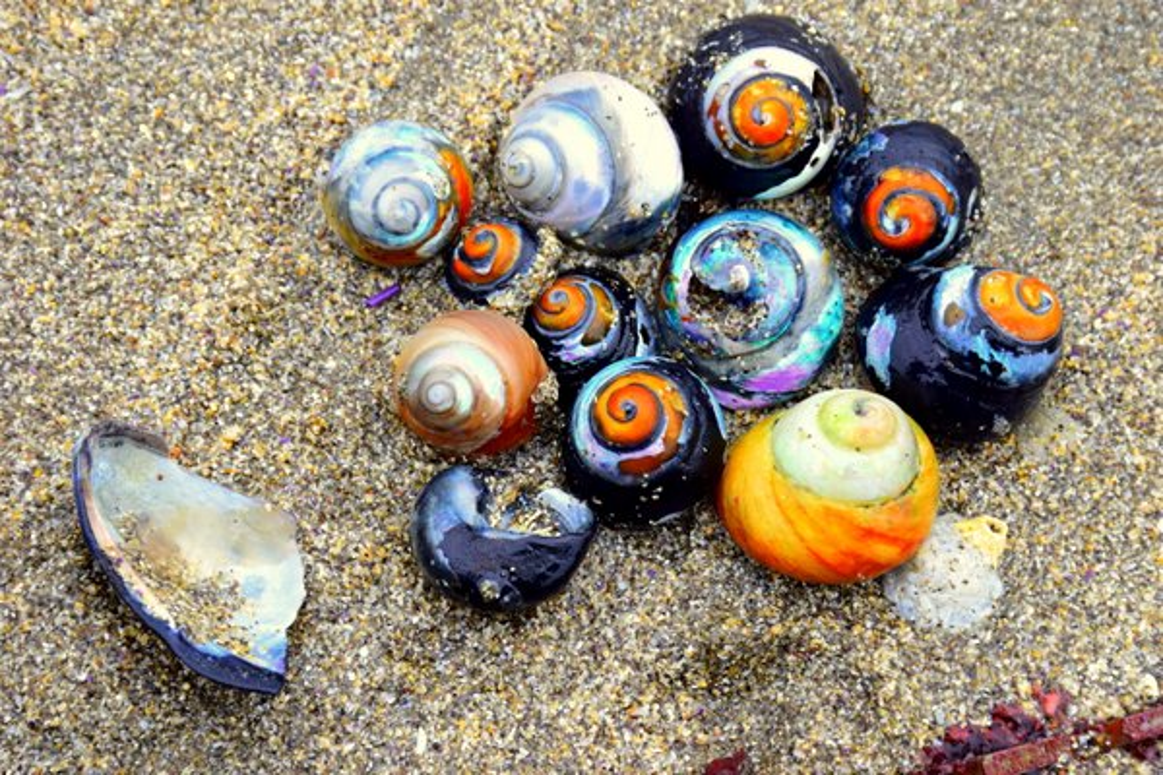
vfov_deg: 9.6
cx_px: 582
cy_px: 388
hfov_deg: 14.4
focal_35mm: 142
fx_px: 4603
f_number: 13
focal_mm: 95
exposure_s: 1/160
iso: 400
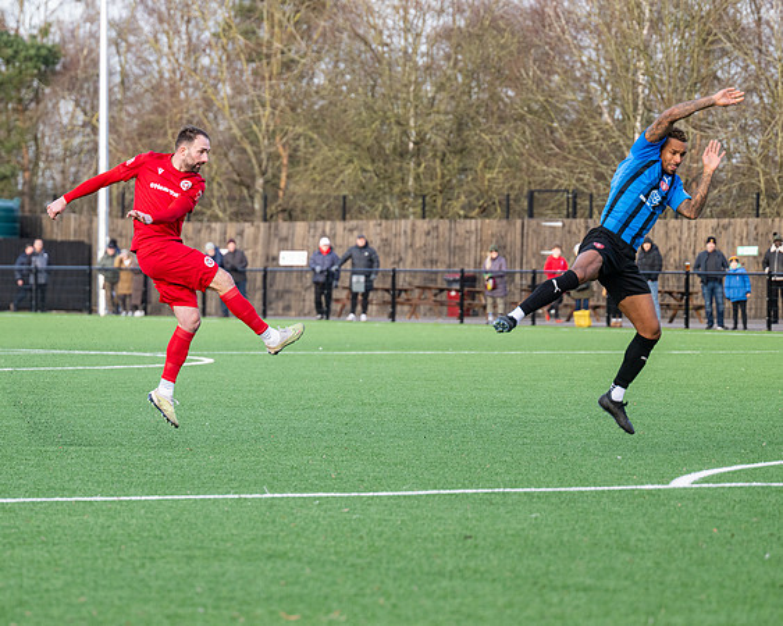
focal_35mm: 209
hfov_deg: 9.2
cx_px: 228
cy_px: 374
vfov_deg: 7.4
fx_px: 4838
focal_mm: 145
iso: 400
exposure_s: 1/1000
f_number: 4
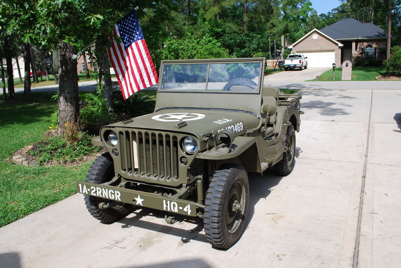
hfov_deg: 61.9
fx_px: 335
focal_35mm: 30
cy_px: 134
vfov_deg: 43.7
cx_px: 200
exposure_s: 1/250
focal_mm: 20
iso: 100
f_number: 8
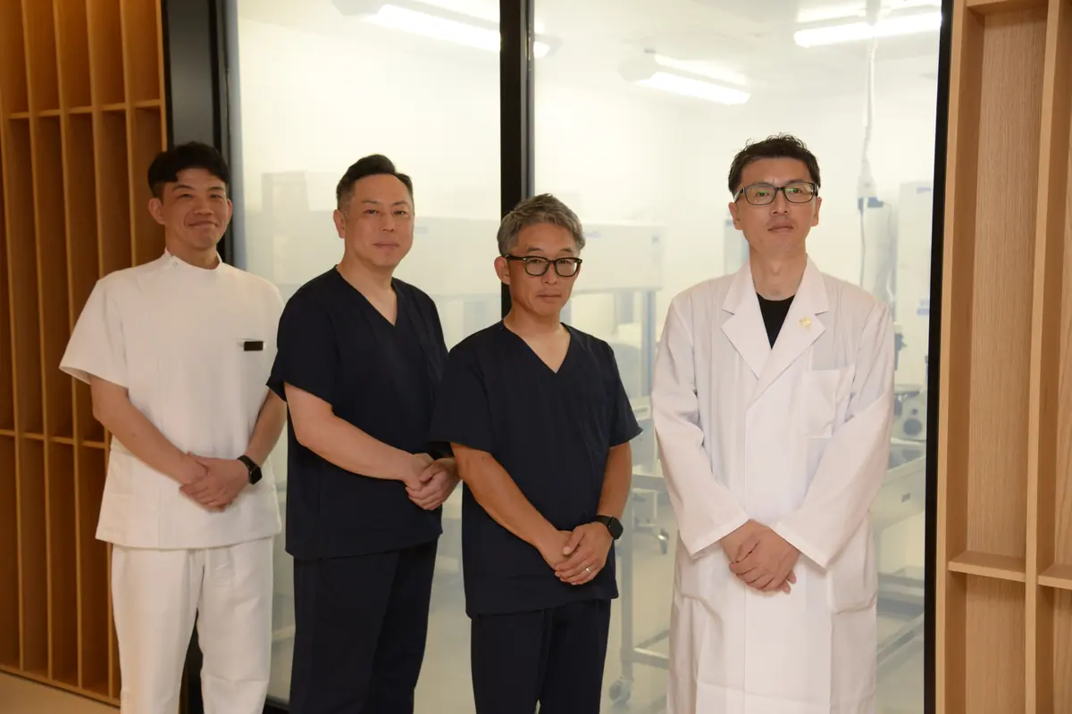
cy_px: 357
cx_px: 536
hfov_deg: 48.5
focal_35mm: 40
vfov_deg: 33.4
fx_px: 1191
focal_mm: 40
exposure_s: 1/200
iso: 1600
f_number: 4.5
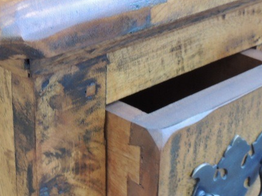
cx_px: 105
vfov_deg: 15.5
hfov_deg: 20.6
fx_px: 719
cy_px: 127
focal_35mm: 95
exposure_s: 1/50
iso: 280
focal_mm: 7.1
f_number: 3.3
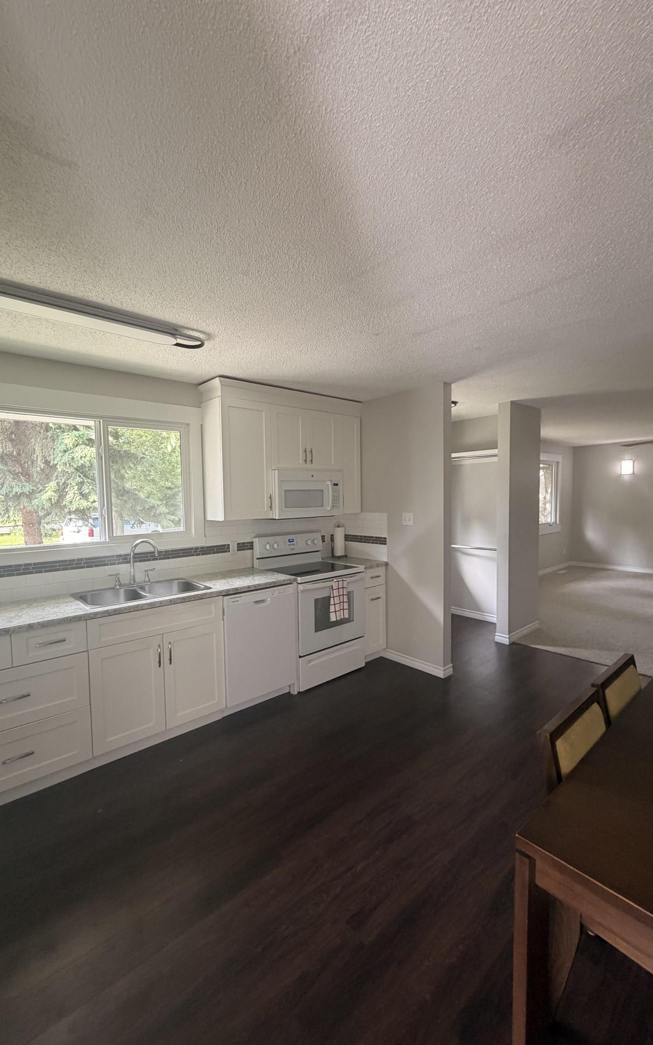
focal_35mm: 15
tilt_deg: -3.1
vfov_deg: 101.5
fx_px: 427
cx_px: 302
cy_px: 523
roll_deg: +1.7
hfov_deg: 74.7
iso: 320
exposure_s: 1/78
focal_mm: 2.22
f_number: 2.2
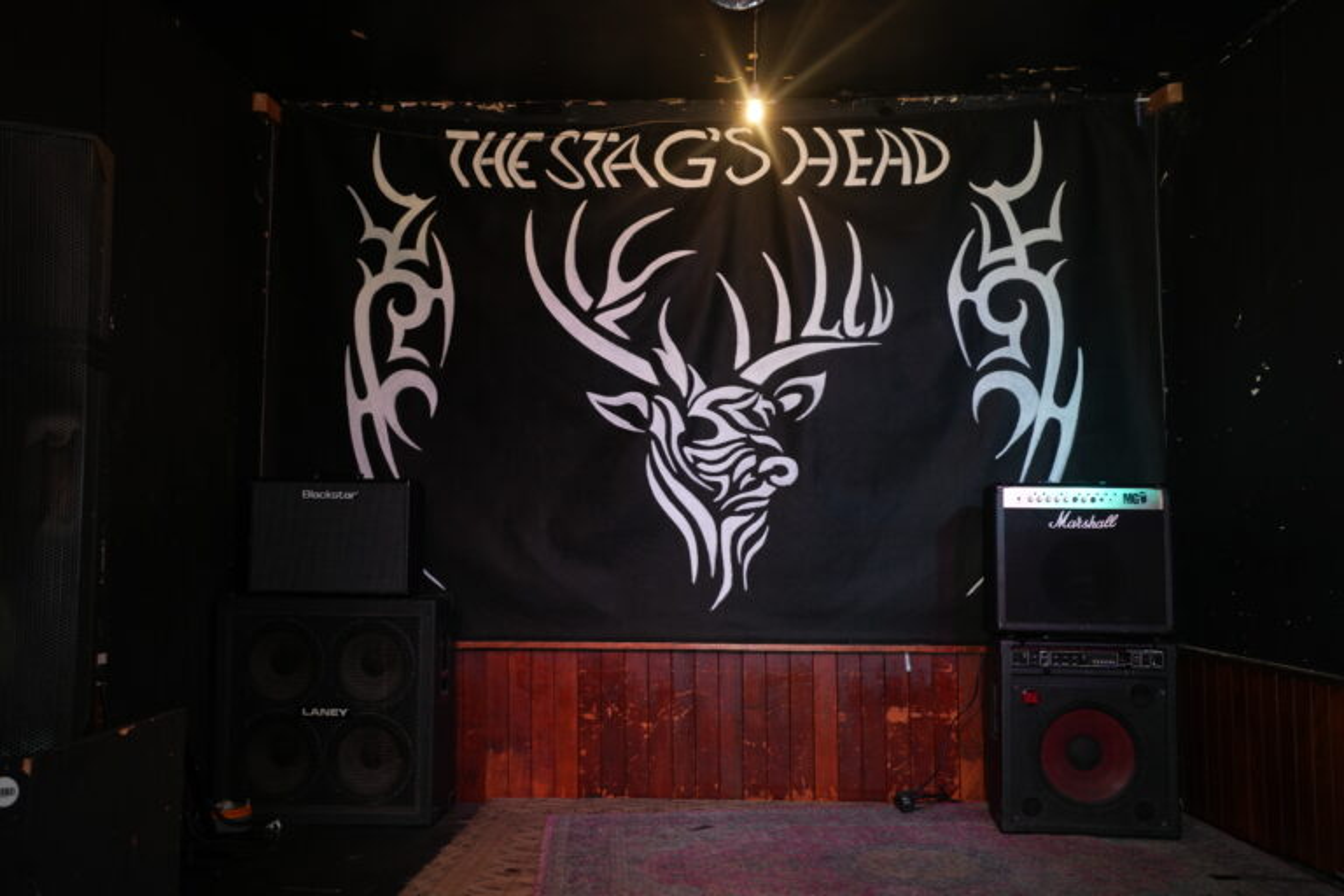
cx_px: 672
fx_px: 1307
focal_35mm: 35
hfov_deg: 54.4
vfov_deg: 37.9
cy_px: 448
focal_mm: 35
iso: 640
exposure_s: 1/25
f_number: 4
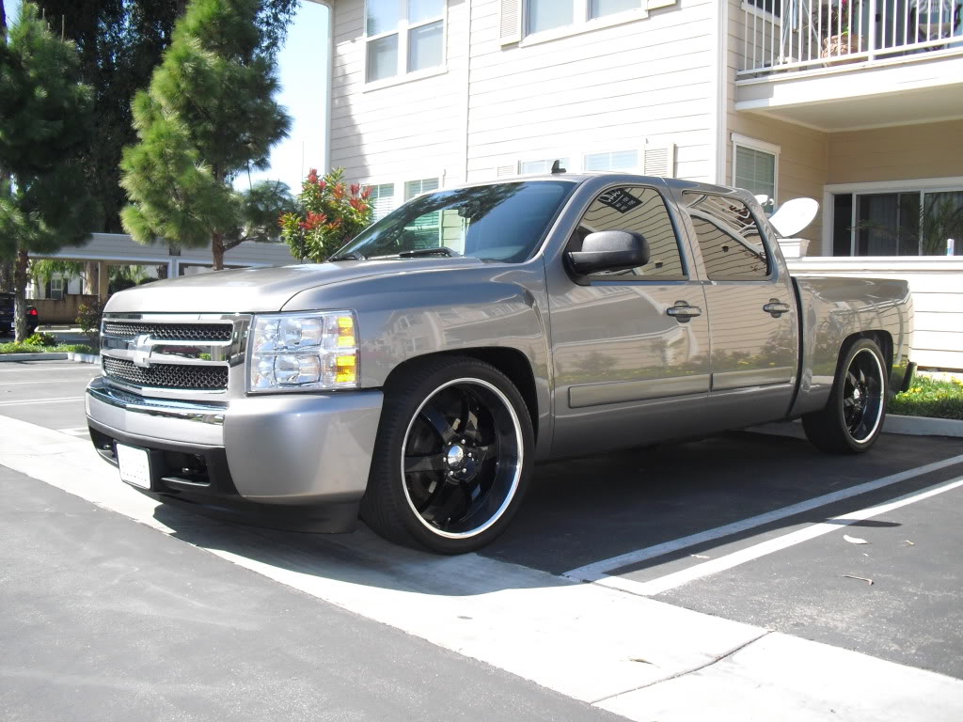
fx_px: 1002
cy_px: 361
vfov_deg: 39.7
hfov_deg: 51.4
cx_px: 482
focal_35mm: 36
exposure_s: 1/800
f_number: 3.1
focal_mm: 6.3
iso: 200
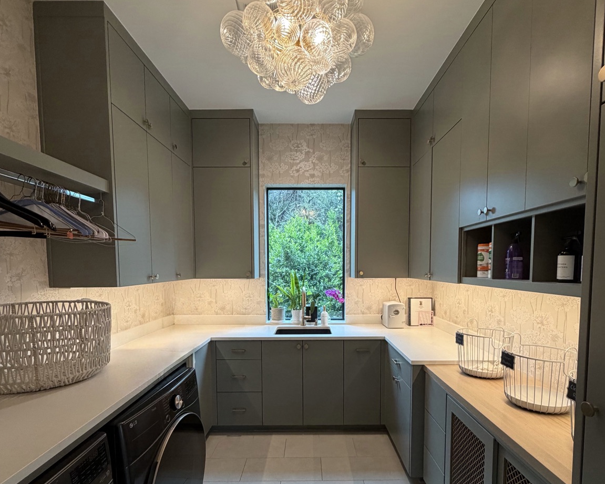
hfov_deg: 83.3
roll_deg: +0.8
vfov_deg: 70.1
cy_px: 290
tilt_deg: -2.9
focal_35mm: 19
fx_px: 340
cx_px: 311
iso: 250
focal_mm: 2.22
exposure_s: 1/118
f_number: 2.2
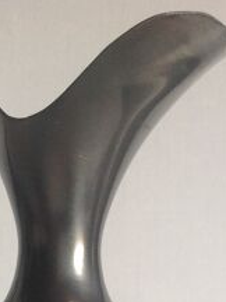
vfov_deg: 17.2
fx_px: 905
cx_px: 42
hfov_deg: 14.1
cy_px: 447
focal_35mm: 104
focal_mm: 4.28
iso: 64
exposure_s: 1/40
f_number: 2.4
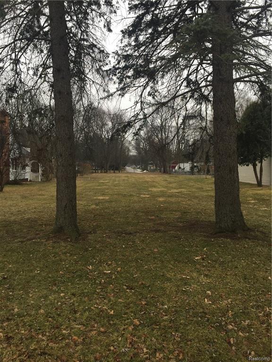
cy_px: 181
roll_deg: +0.2
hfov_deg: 48.2
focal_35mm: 29
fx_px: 304
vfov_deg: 61.7
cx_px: 136
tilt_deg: -1.5
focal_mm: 4.15
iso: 32
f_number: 2.2
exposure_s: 1/324
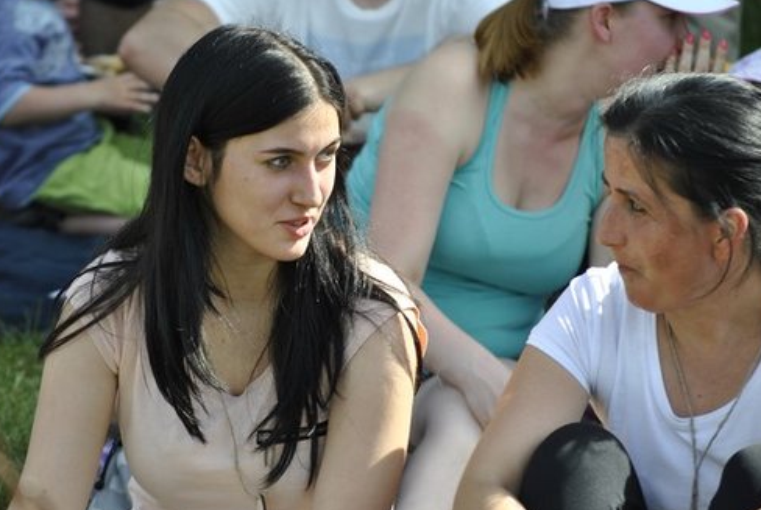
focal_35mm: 244
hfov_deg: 8.4
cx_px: 337
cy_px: 211
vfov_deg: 5.7
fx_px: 5166
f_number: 4.8
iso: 250
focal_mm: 122
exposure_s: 1/500
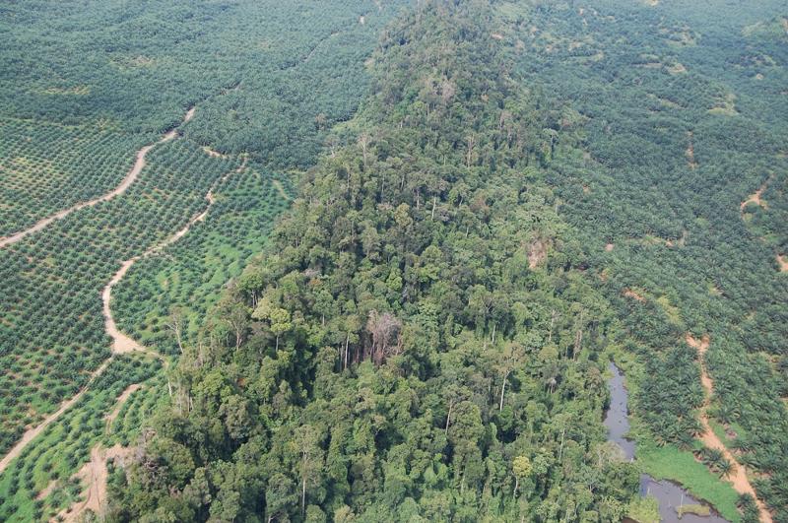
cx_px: 394
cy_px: 262
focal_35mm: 51
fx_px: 1115
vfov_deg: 26.4
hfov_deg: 38.9
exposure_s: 1/160
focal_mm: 34
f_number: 6.3
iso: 200
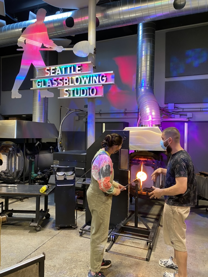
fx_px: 208
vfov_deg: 67.3
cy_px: 138
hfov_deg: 53.1
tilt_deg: -0.1
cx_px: 104
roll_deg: -1.1
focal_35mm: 26
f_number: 1.8
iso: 200
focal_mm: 4.25
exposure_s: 1/60
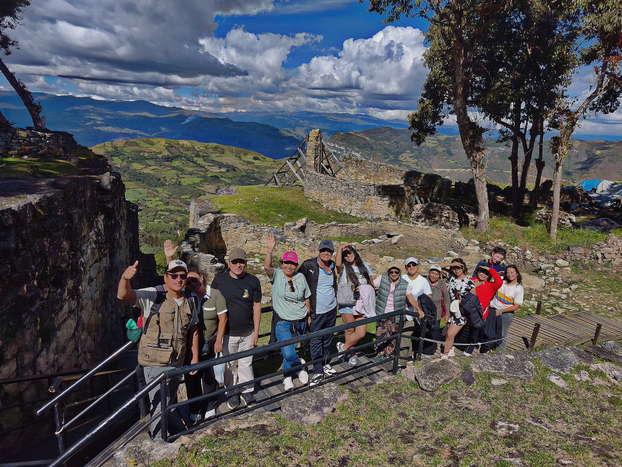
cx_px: 311
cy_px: 234
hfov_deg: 73.9
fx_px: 413
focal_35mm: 23
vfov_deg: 58.9
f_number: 1.7
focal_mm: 6.06
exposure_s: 1/1217
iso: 50
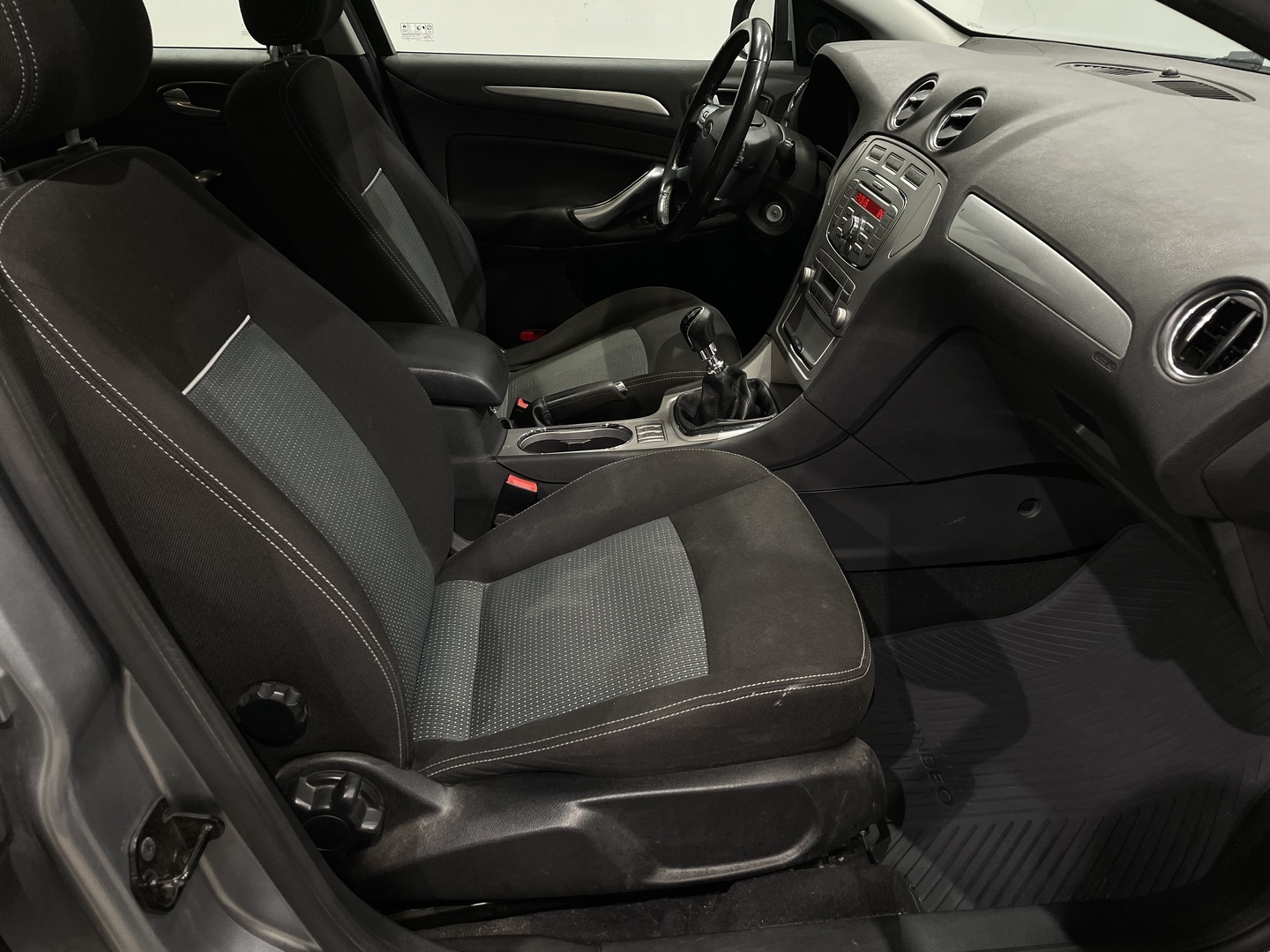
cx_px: 635
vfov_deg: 53.1
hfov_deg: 67.3
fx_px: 954
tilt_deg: -28.6
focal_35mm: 26
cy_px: 476
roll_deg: +2.1
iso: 125
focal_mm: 4.2
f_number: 1.6
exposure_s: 1/100
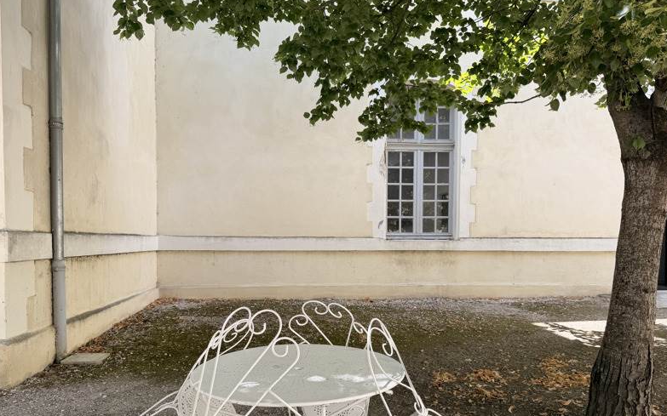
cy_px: 252
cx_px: 337
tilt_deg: -2.0
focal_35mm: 26
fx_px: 473
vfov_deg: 47.3
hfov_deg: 70.4
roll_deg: -0.6
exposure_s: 1/622
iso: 80
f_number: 1.78
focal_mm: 6.76
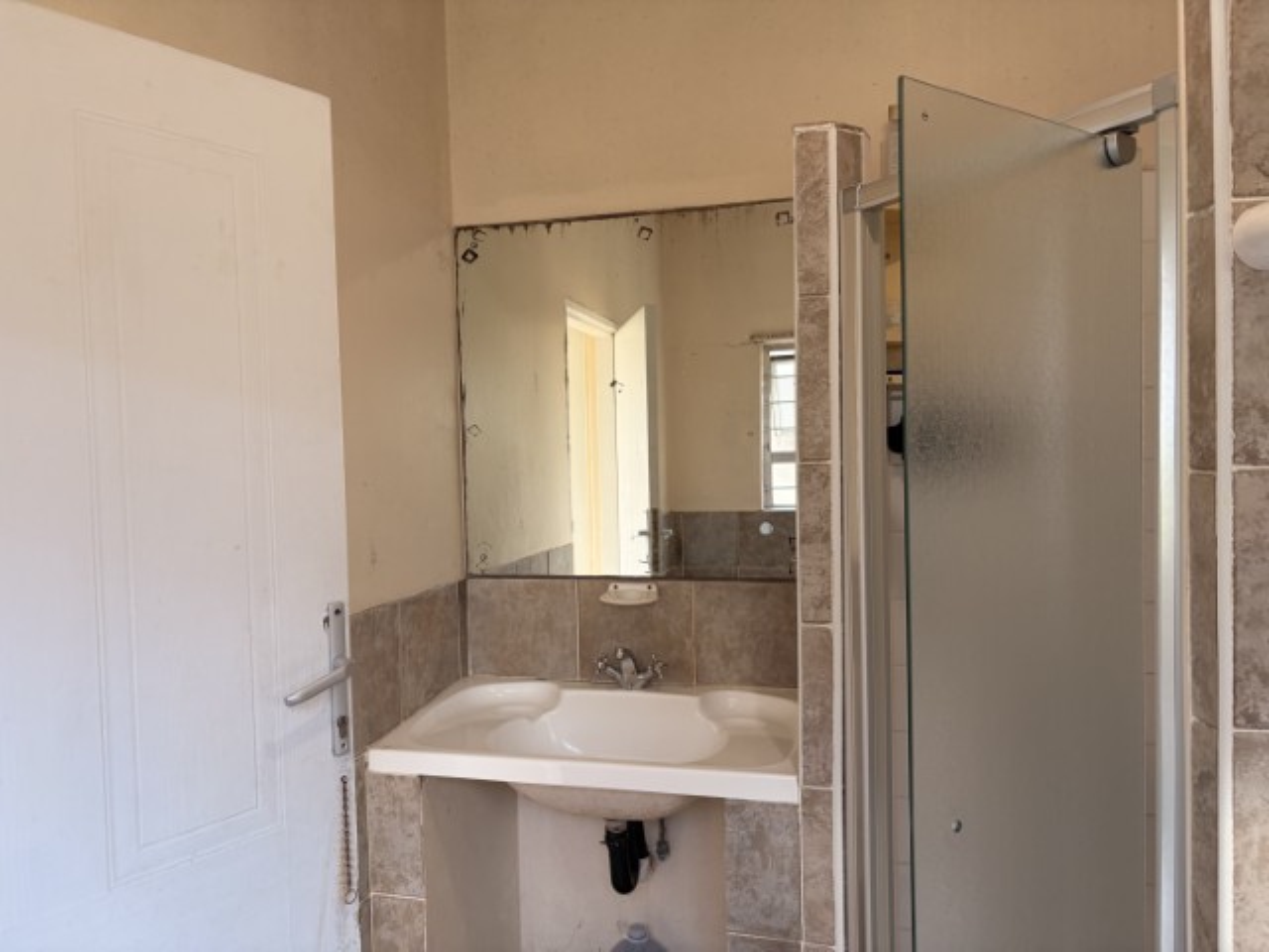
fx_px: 953
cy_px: 476
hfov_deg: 67.3
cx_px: 634
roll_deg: +2.9
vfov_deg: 53.1
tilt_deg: +0.2
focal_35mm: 26
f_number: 1.6
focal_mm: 5.96
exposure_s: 1/122
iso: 80
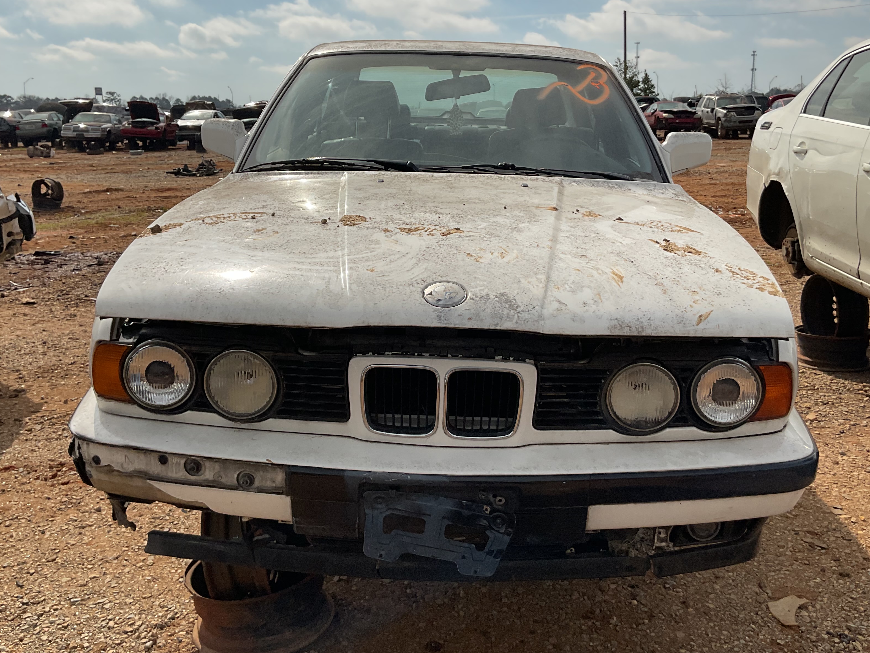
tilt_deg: -8.2
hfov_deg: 50.1
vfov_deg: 38.6
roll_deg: +0.8
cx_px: 455
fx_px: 930
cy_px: 288
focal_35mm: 37
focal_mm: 3
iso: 16
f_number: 1.8
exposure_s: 1/3788
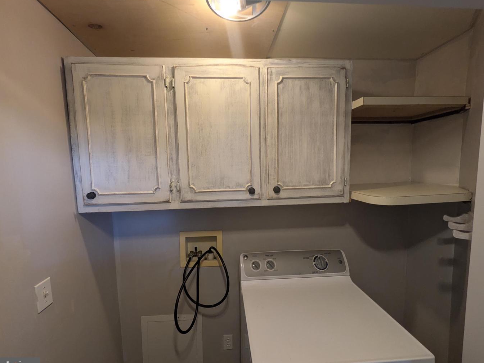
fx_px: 210
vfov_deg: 81.7
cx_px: 236
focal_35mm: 15
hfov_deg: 98.2
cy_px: 184
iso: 70
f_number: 2.2
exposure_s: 1/30
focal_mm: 1.83
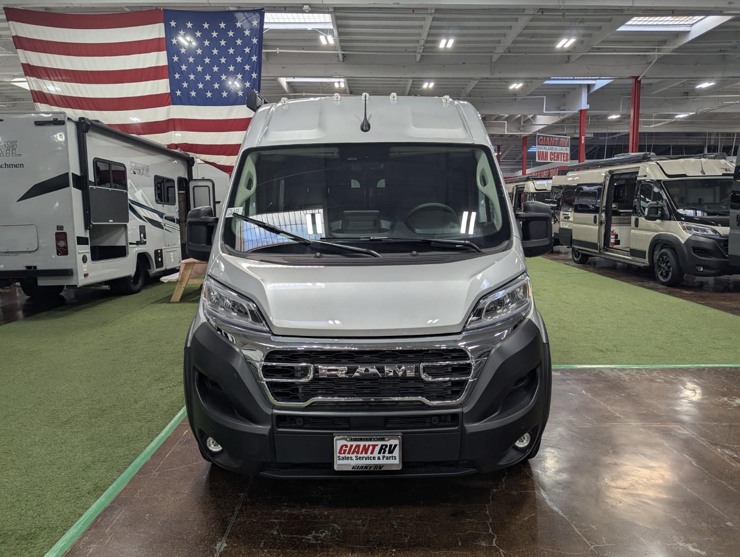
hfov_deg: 71.5
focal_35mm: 24
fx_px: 514
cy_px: 278
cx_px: 370
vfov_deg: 56.9
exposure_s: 1/170
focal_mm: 6.81
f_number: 1.85
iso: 150
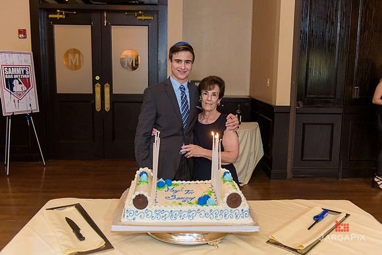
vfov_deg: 37.9
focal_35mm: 35
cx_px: 191
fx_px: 371
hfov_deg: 54.4
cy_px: 128
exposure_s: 1/125
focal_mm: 35
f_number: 3.2
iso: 1600
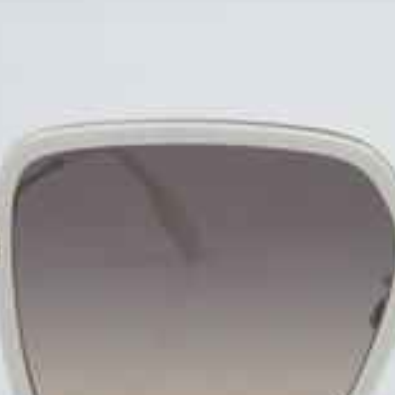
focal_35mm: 181
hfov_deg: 9.5
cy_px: 280
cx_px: 451
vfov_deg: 9.6
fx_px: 2338
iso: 100
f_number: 32
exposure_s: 1/4
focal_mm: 55
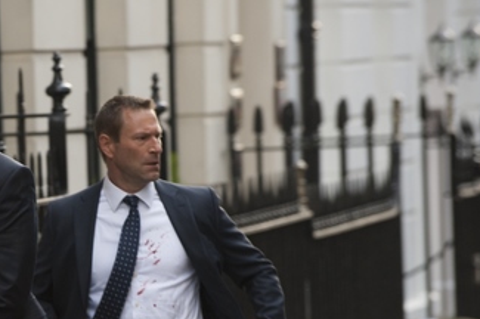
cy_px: 306
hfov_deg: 4.8
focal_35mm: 431
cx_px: -21
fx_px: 5741
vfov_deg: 3.2
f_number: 5.6
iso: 800
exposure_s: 1/250
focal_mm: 200
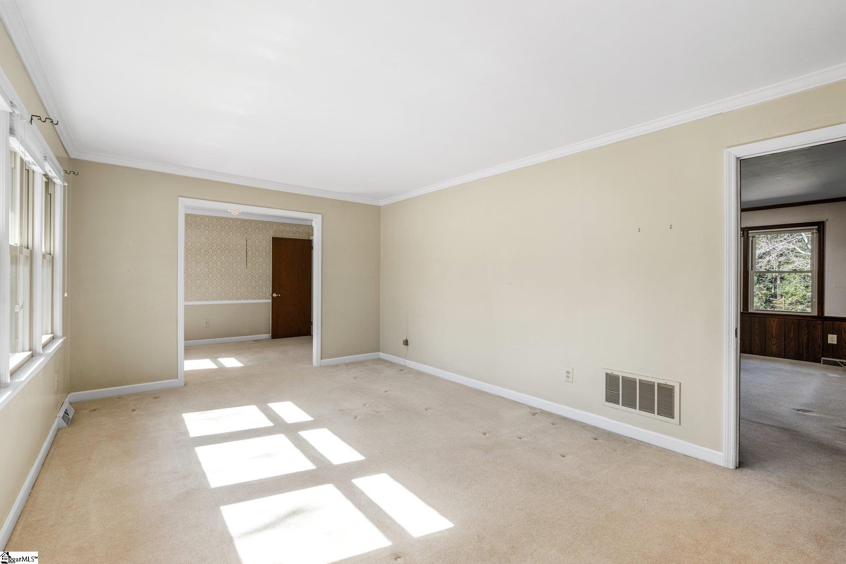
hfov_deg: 96.7
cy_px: 282
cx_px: 423
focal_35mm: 16
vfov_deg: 73.7
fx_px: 376
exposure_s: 1/15
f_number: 9
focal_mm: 16
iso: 250
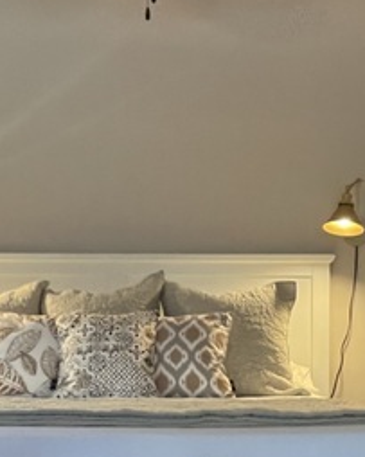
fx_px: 1040
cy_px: 336
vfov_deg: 24.5
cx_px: 102
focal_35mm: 77
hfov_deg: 19.8
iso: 320
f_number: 2.2
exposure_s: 1/60
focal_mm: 2.71
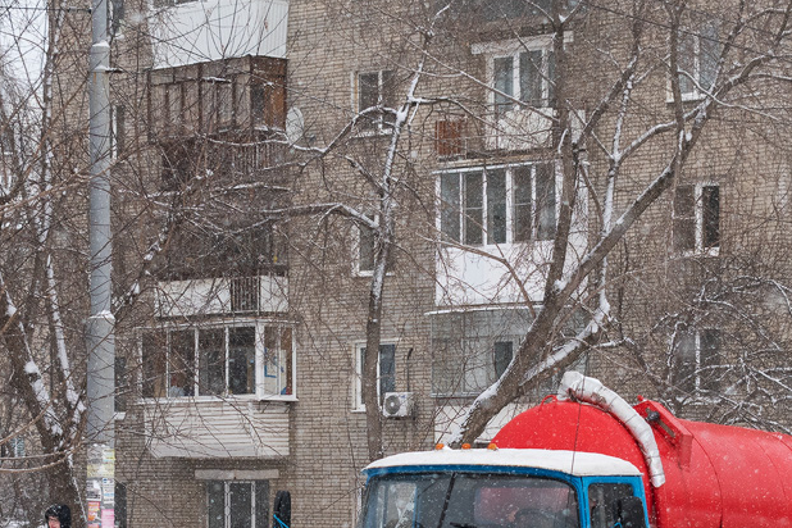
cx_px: 481
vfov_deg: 13.7
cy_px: 478
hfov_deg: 20.6
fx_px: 2178
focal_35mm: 99
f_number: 6.3
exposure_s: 1/1600
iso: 400
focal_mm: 34
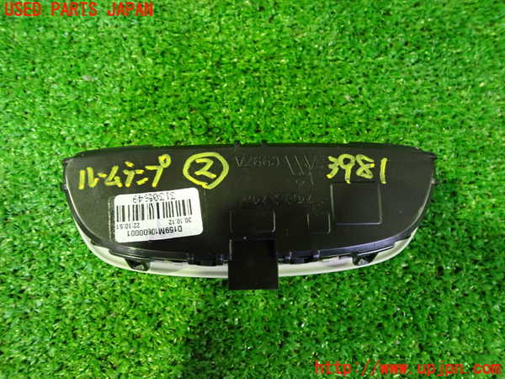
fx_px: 438
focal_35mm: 30
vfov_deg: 46.8
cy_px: 190
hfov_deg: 60.0
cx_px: 252
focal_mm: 5.4
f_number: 2.3
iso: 800
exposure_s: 1/20
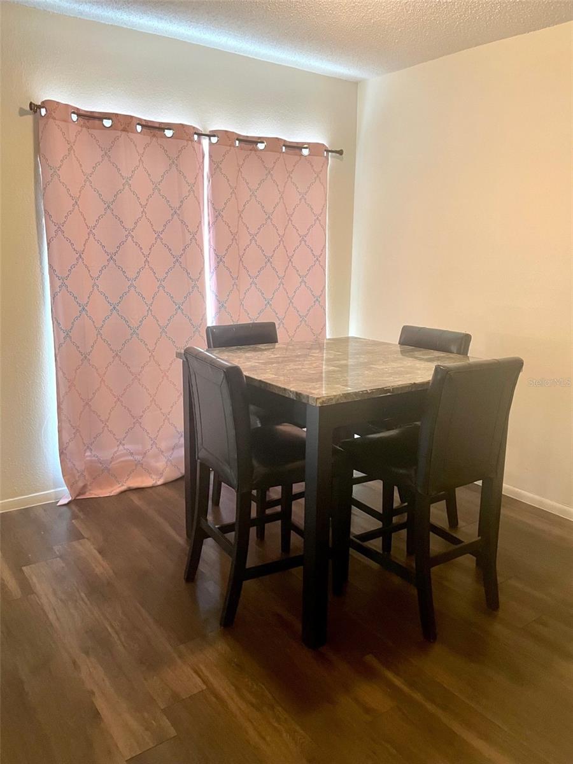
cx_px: 286
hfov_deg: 53.1
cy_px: 382
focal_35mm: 26
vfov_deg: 67.3
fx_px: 574
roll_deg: +0.0
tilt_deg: -14.1
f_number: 1.6
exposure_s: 1/40
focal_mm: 4.2
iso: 400
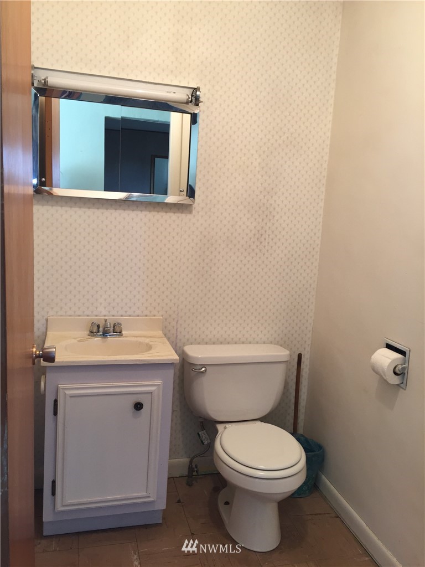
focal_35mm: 29
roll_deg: -2.9
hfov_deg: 48.2
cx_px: 212
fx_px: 475
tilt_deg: -8.5
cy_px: 284
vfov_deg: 61.7
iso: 64
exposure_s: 1/30
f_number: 2.2
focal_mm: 4.15
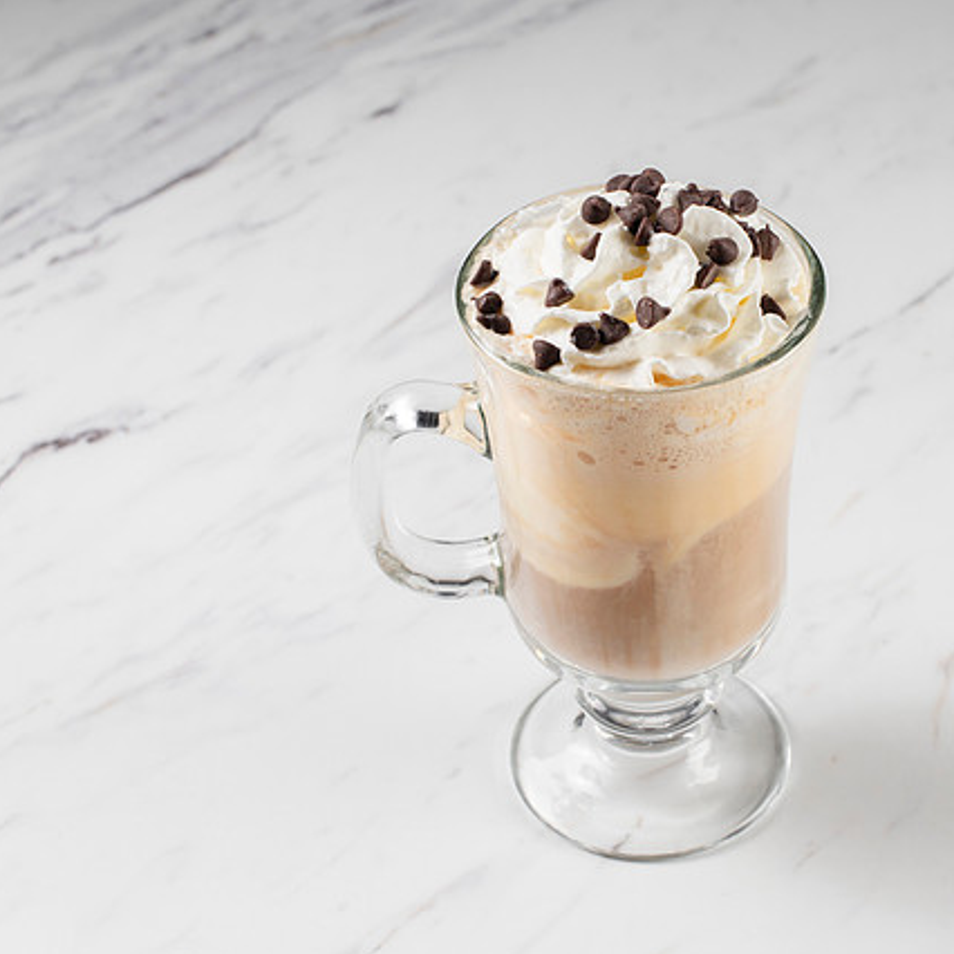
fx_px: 2214
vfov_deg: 24.3
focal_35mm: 71
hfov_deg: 24.2
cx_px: 641
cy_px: 483
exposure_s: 1/200
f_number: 9
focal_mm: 50
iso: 200
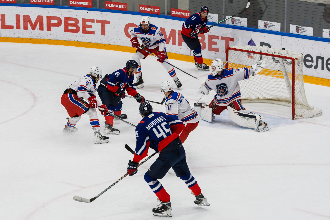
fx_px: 1568
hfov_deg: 12.0
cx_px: 143
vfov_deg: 8.0
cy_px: 110
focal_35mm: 171
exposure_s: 1/1000
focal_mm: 100
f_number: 6.3
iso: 1800
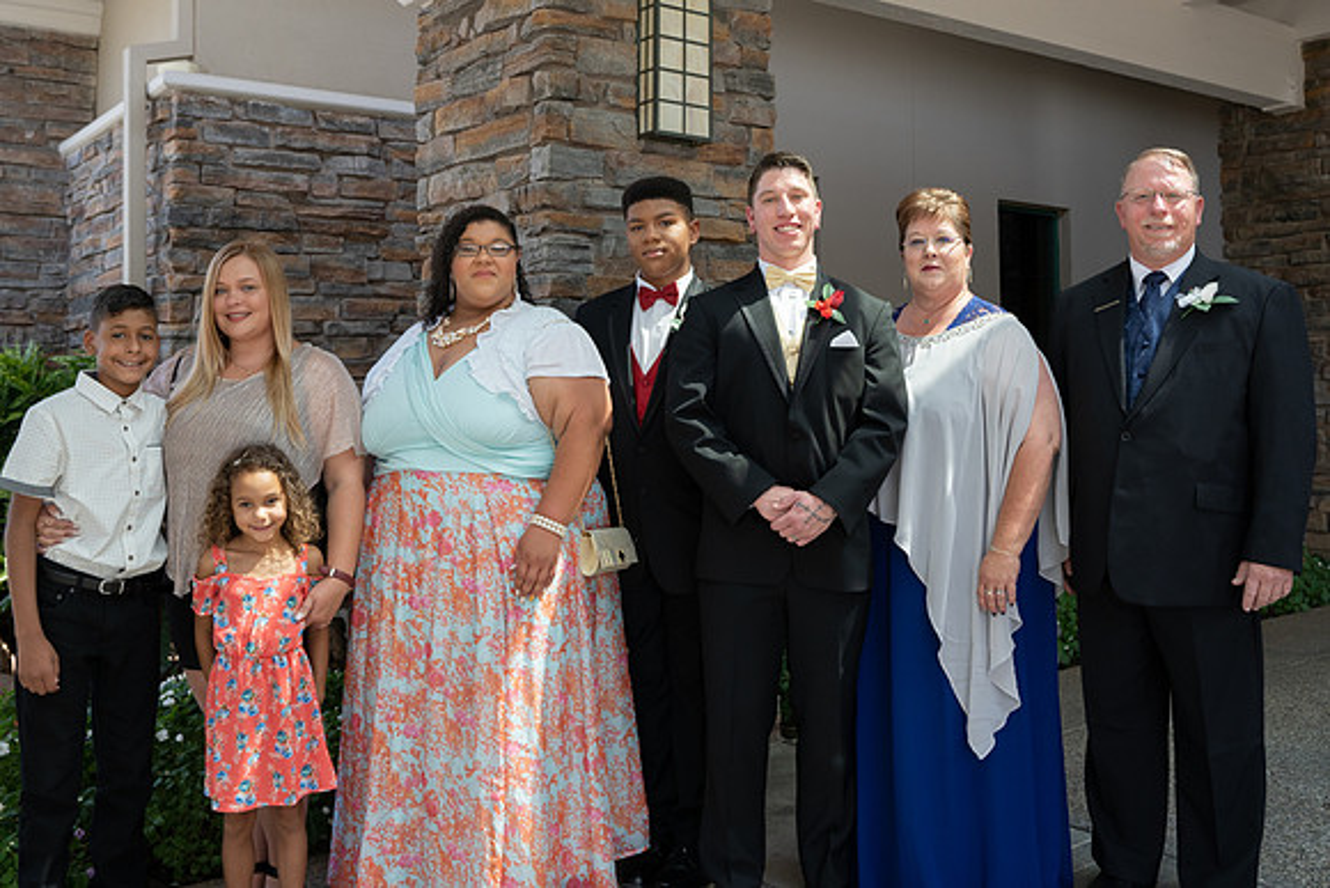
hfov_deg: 54.1
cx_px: 680
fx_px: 1301
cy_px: 359
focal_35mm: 35
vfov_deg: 37.5
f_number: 6.3
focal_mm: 29
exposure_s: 1/160
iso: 320
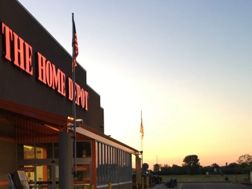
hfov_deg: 32.2
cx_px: 70
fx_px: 429
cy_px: 185
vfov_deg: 23.8
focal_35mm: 59
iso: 40
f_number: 2.2
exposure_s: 1/15
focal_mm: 4.15
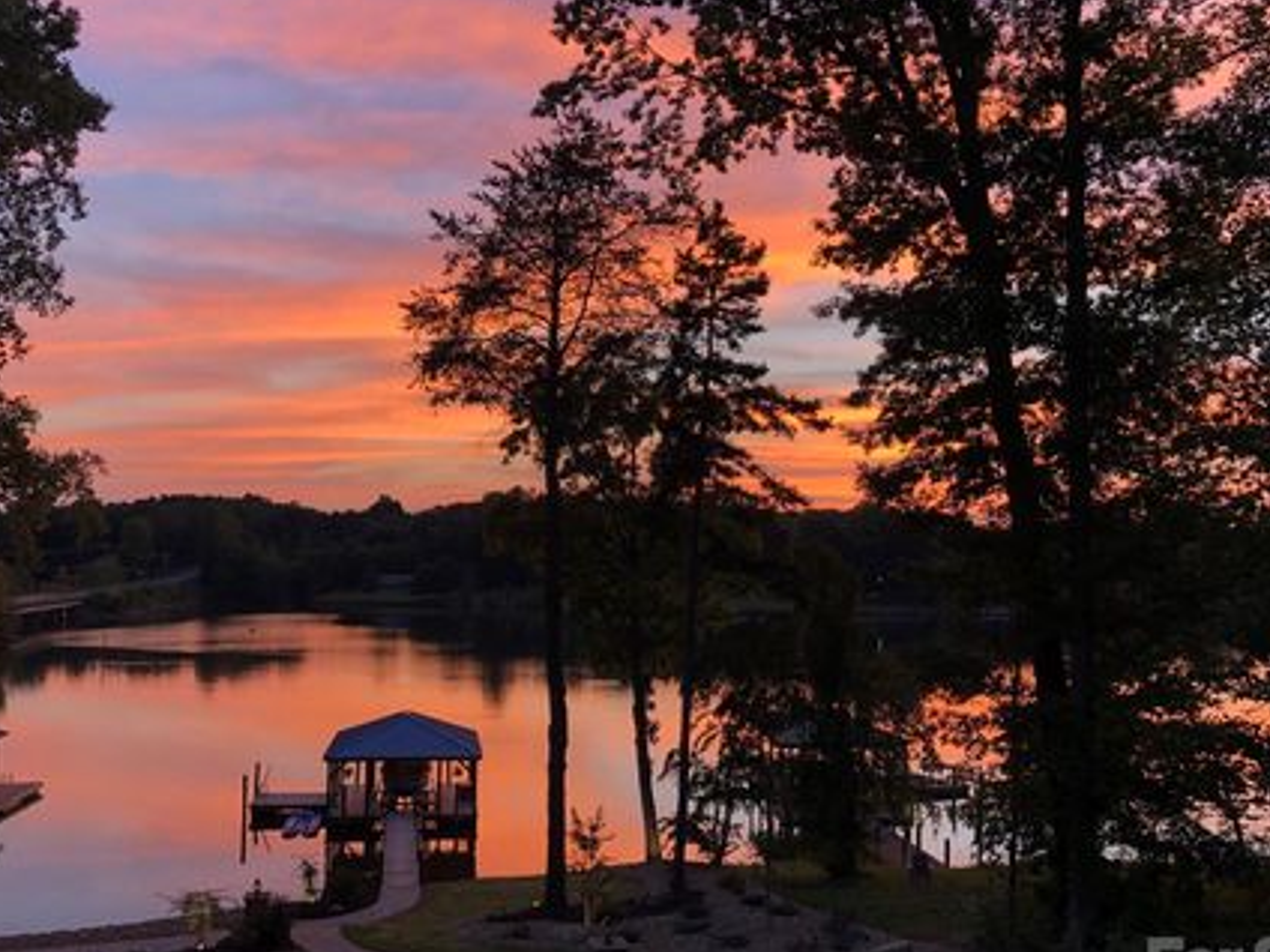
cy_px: 519
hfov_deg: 55.4
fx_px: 1211
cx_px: 632
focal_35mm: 33
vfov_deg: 42.9
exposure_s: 1/60
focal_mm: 3.99
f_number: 1.8
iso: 100
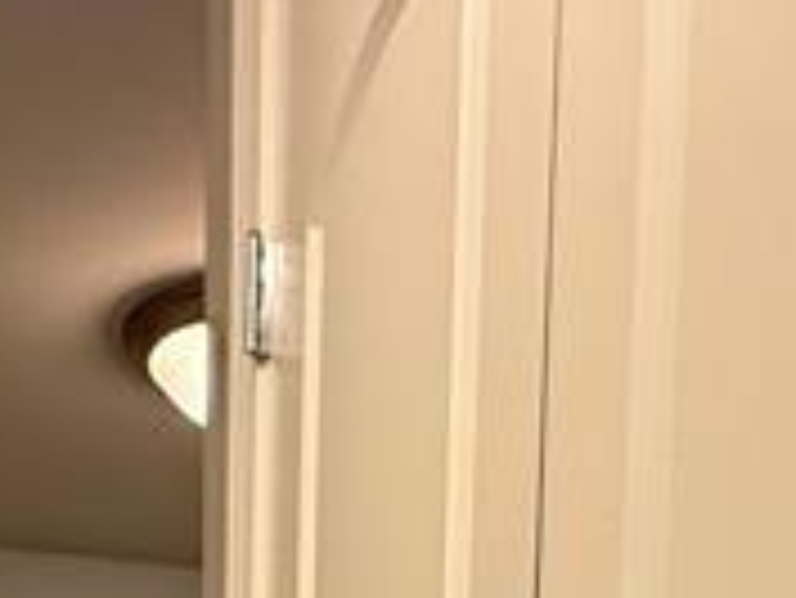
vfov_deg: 13.4
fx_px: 1864
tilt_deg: -7.1
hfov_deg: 24.0
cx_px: 292
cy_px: 1439
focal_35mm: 81
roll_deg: -0.9
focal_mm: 2.22
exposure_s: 1/60
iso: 250
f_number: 2.2
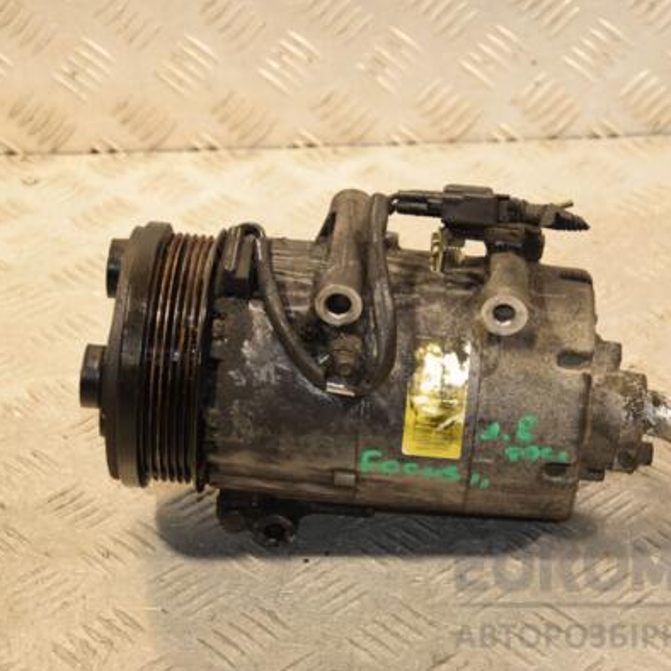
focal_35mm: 97
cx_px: 422
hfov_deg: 17.9
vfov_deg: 17.9
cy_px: 339
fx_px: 2127
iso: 800
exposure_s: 1/200
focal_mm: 50
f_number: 5
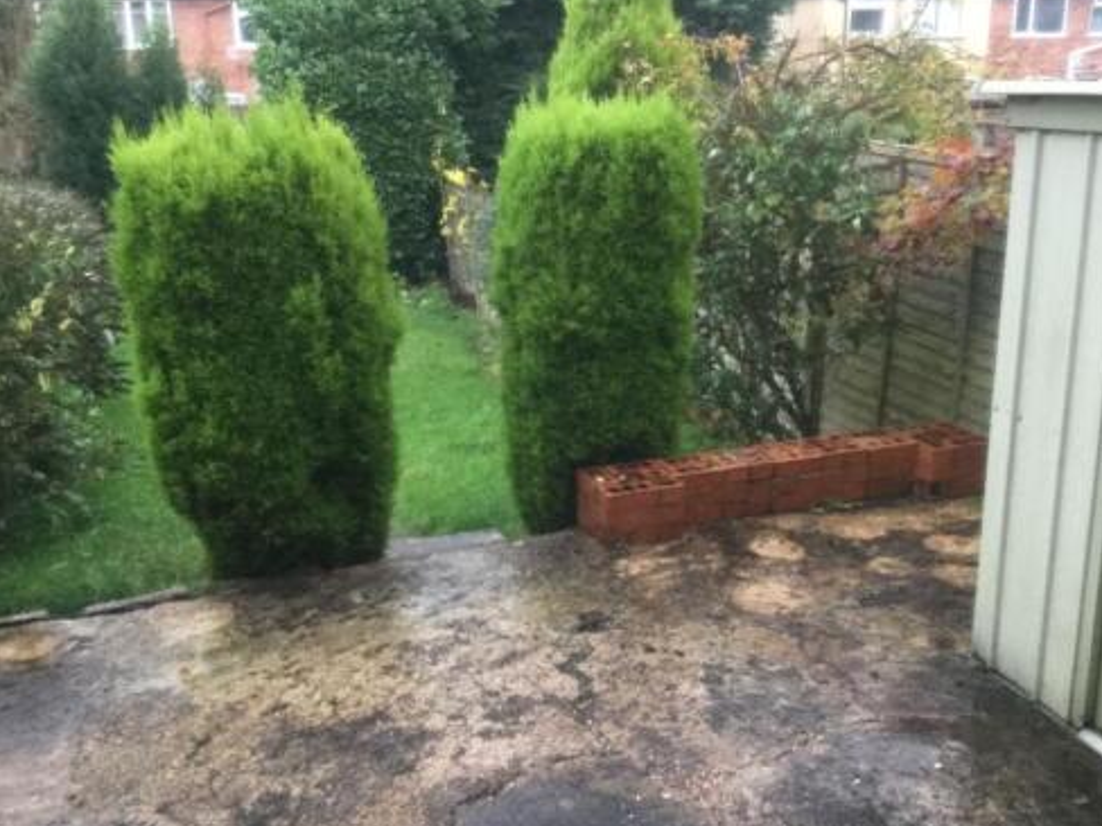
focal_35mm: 37
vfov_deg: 38.7
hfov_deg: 50.1
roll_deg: +1.2
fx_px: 1178
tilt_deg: -16.9
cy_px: 396
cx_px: 545
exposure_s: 1/33
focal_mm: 3.3
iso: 200
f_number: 2.4
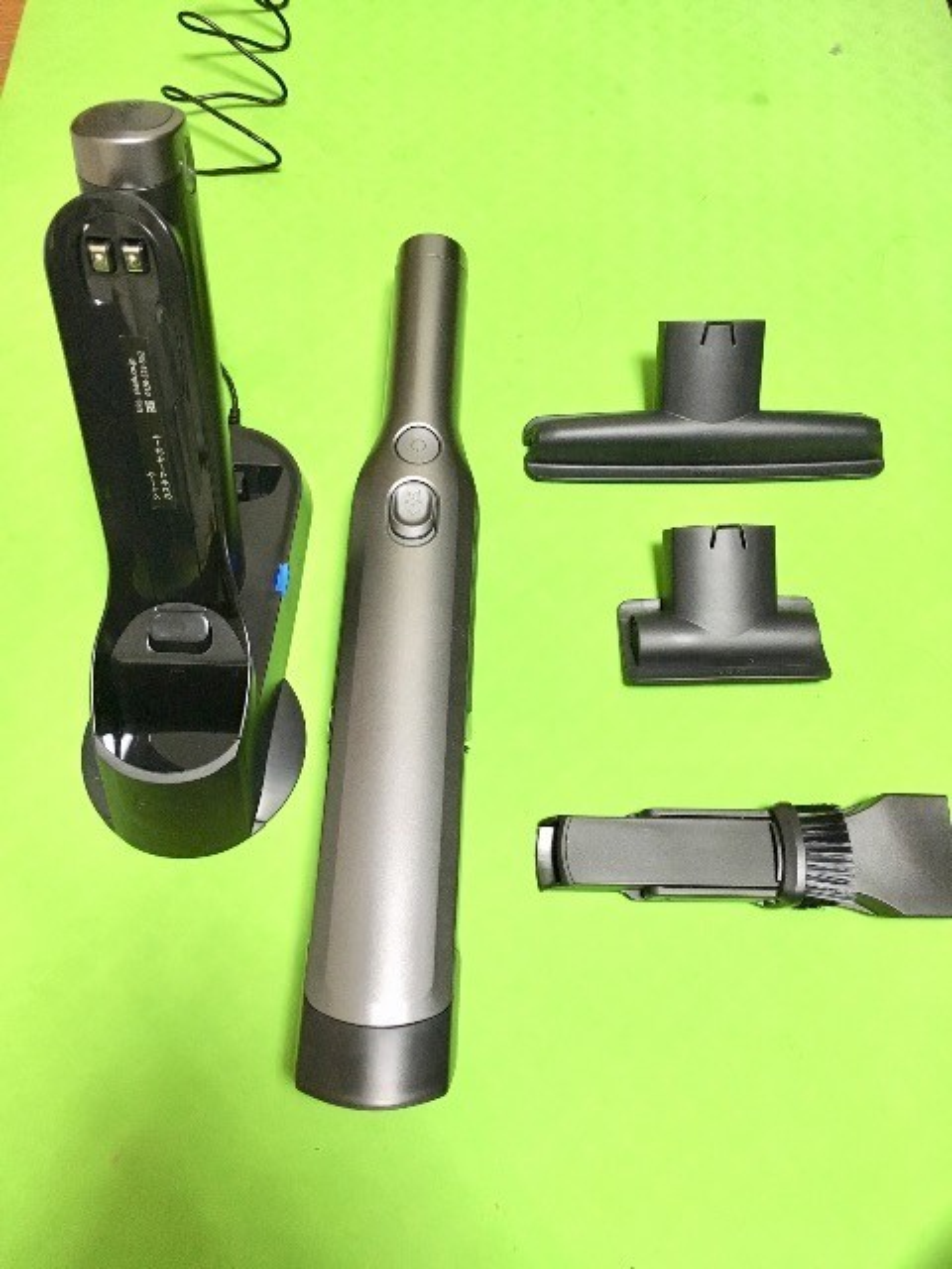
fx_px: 1063
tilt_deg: -68.2
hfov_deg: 48.2
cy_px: 634
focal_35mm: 29
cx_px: 476
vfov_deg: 61.7
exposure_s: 1/30
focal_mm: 4.15
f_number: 2.2
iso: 200
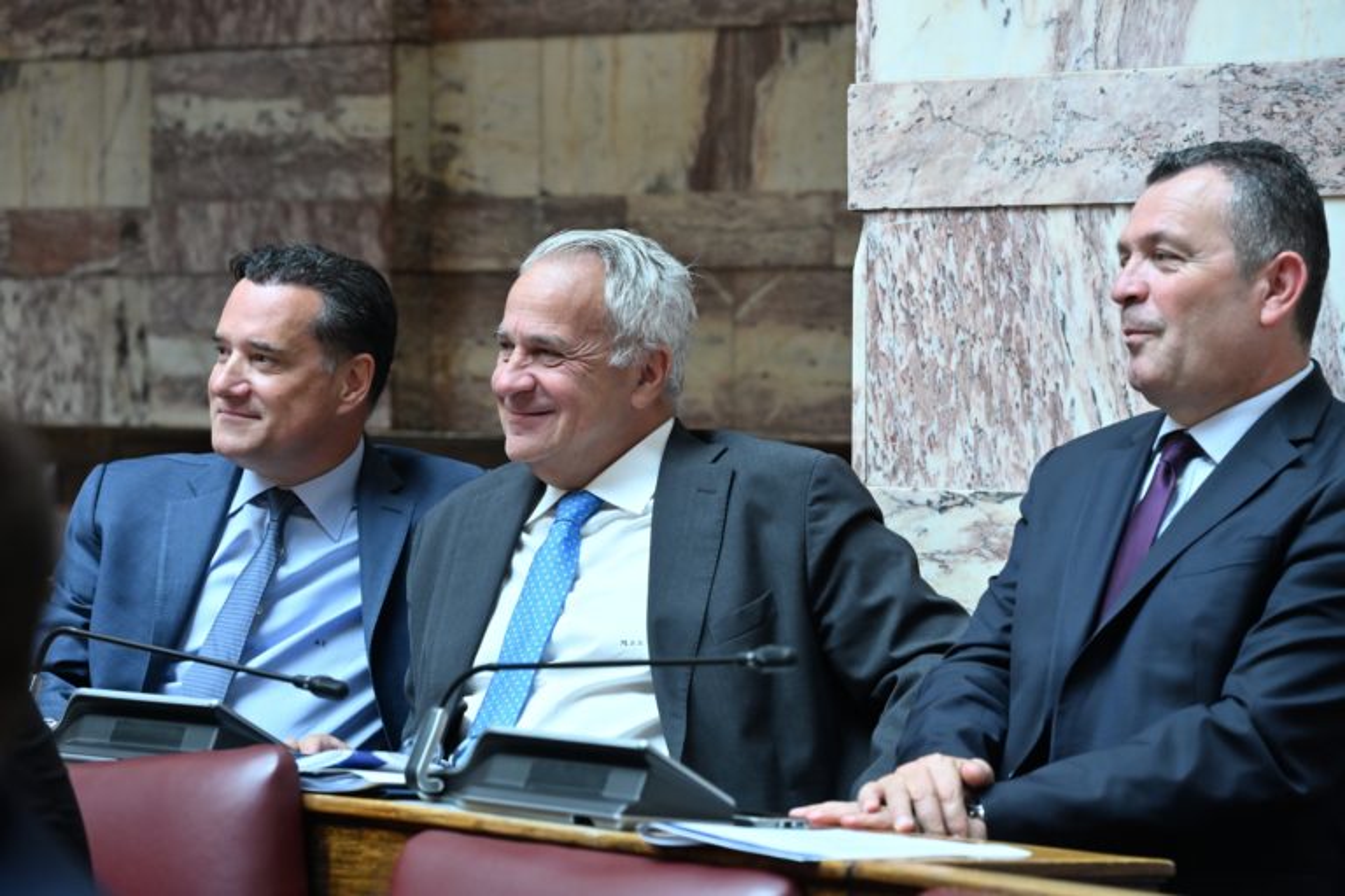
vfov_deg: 11.4
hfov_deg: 17.1
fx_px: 4483
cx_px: 672
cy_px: 448
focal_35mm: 120
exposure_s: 1/250
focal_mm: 120
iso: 2200
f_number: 5.6
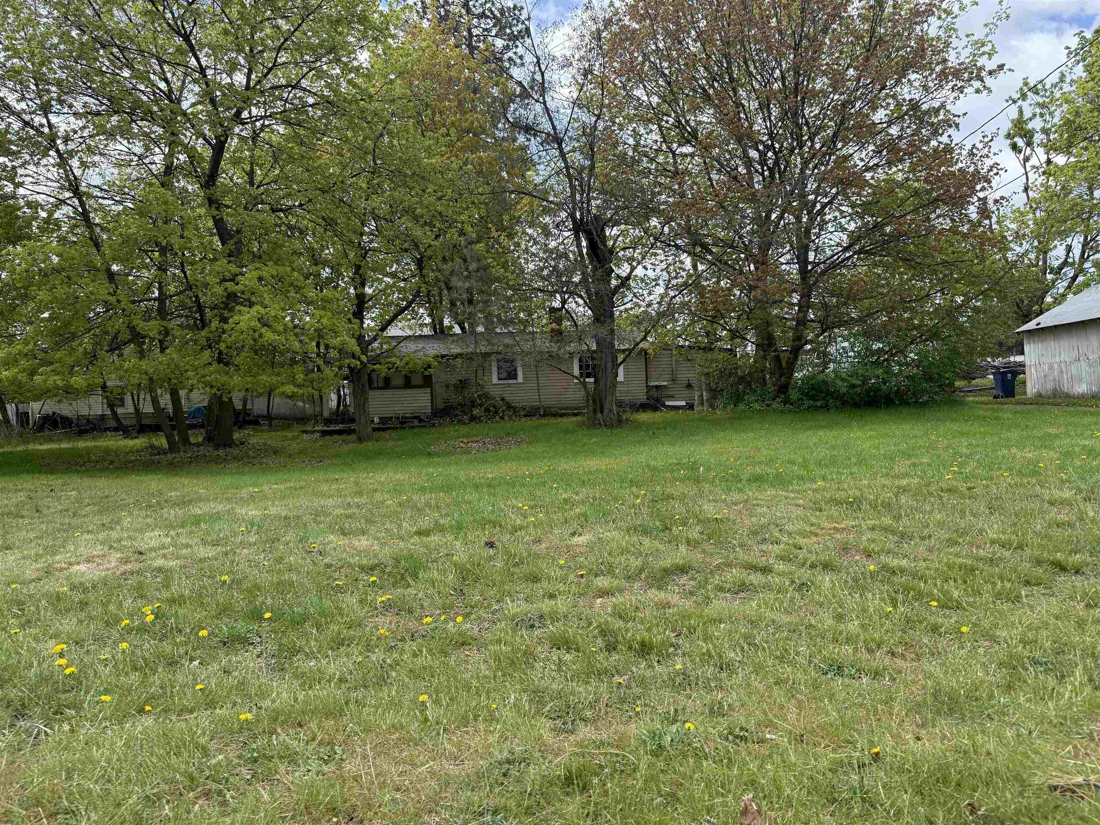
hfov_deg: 71.6
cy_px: 412
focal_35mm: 24
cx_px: 550
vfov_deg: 56.8
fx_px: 763
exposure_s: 1/2299
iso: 100
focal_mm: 6.76
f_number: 1.78
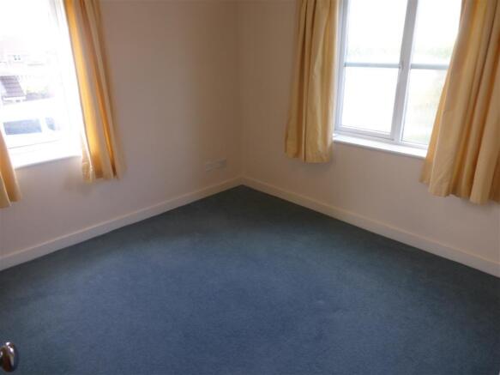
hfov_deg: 71.6
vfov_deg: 56.8
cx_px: 250
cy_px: 188
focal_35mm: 24
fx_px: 347
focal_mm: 4.3
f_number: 3.3
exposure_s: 1/60
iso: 160
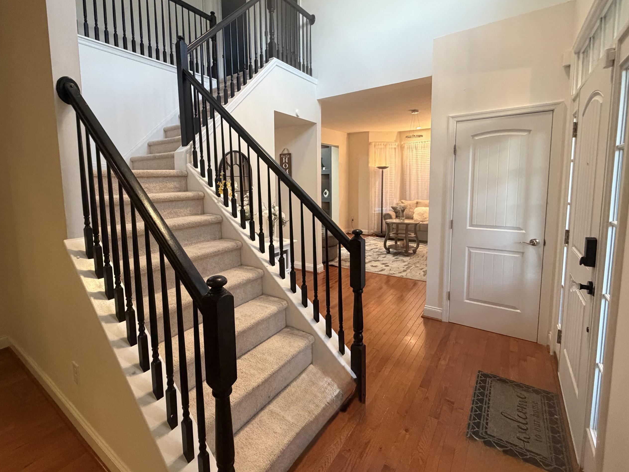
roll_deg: +0.9
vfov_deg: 74.5
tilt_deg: -5.4
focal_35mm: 17
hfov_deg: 90.8
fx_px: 309
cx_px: 287
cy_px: 213
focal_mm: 2.22
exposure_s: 1/60
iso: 500
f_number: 2.2
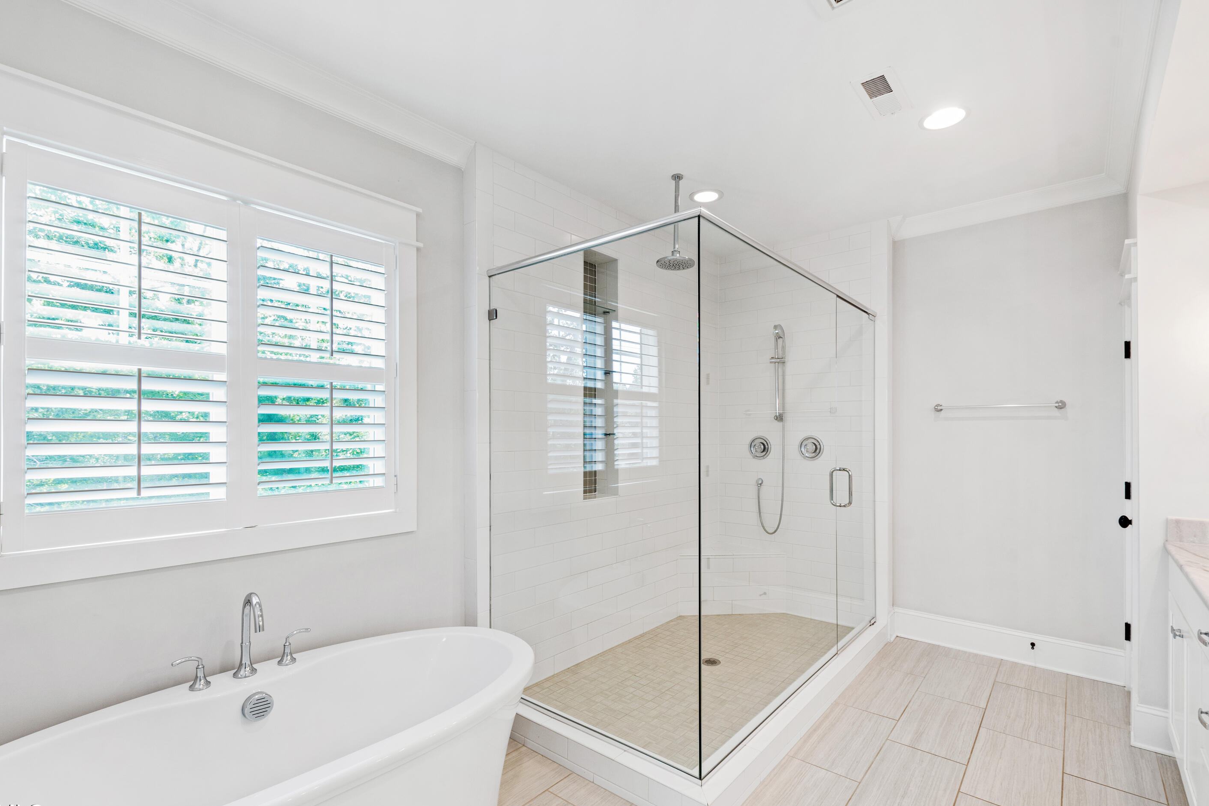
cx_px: 623
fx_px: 537
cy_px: 423
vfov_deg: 73.7
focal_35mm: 16
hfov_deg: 96.7
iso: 100
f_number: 9
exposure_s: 1/2.5
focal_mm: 10
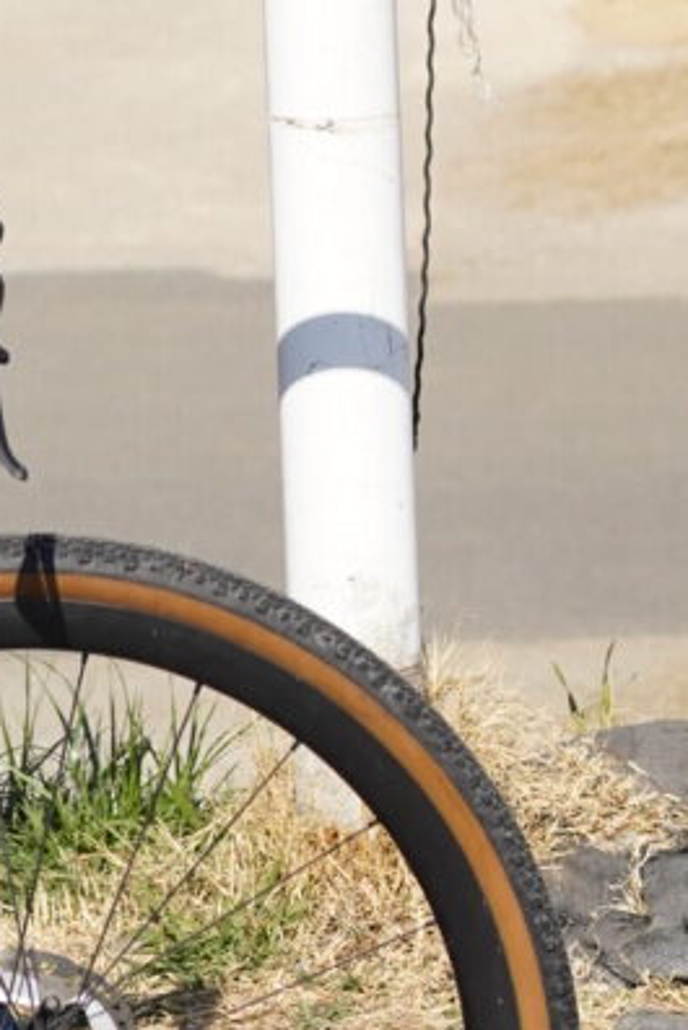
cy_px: -353
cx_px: 161
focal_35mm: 224
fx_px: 6415
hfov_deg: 6.1
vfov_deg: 9.0
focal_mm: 55
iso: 1250
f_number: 5
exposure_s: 1/8000
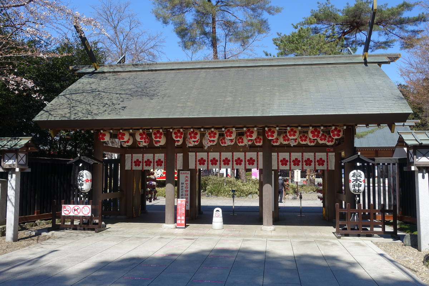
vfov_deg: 38.9
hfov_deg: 55.8
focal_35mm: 34
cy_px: 143
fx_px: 405
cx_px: 214
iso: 125
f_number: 5.6
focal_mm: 12.64
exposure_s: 1/400
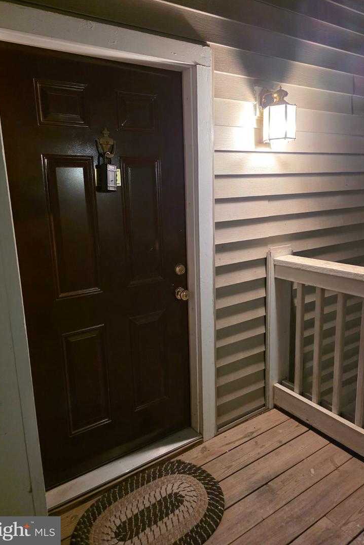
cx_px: 177
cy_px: 272
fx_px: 364
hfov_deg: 53.2
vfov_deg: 73.7
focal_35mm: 24
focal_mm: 6.3
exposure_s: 1/120
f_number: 1.7
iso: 1600
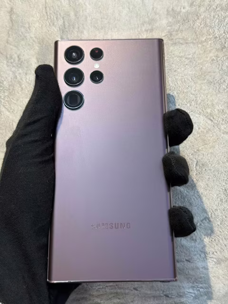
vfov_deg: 39.7
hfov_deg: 30.3
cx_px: 114
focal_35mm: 48
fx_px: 422
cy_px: 152
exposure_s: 1/50
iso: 125
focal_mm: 6.76
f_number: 1.78
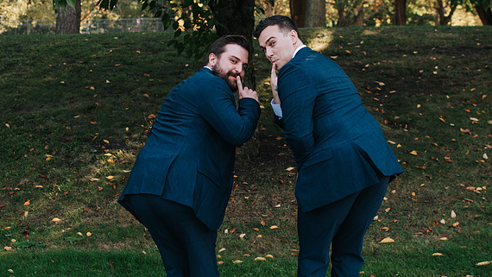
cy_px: 132
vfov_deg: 20.7
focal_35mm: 58
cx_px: 239
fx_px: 757
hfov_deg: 36.0
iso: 100
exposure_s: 1/250
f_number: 3.5
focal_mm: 35
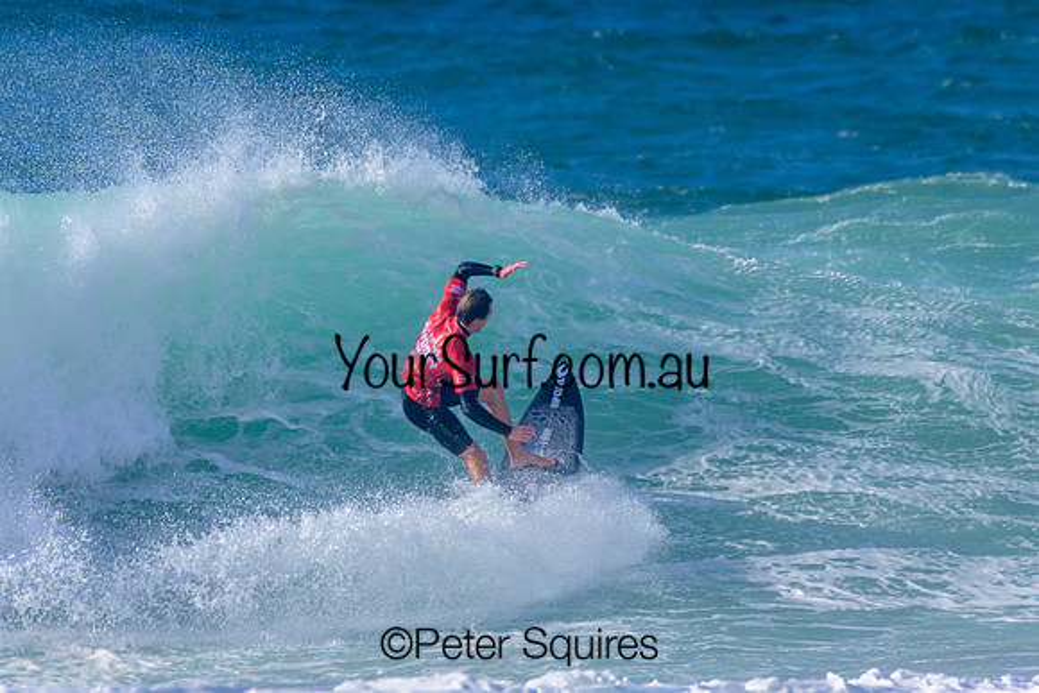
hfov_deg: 2.1
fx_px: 28867
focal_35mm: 1000
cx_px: 520
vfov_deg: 1.4
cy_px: 346
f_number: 11
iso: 900
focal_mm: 1000
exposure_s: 1/2500
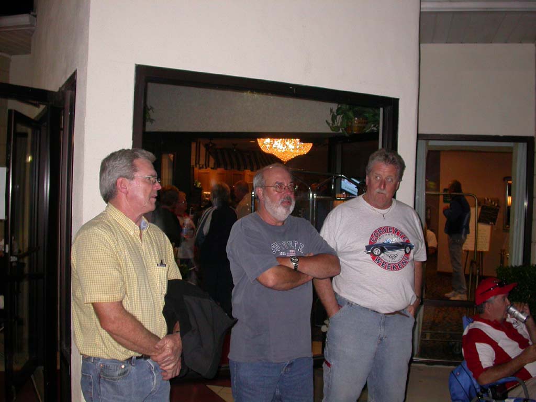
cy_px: 201
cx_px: 268
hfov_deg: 49.0
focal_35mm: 38
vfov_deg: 37.7
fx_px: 588
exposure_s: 1/60
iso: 200
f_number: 2.6
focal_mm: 7.85
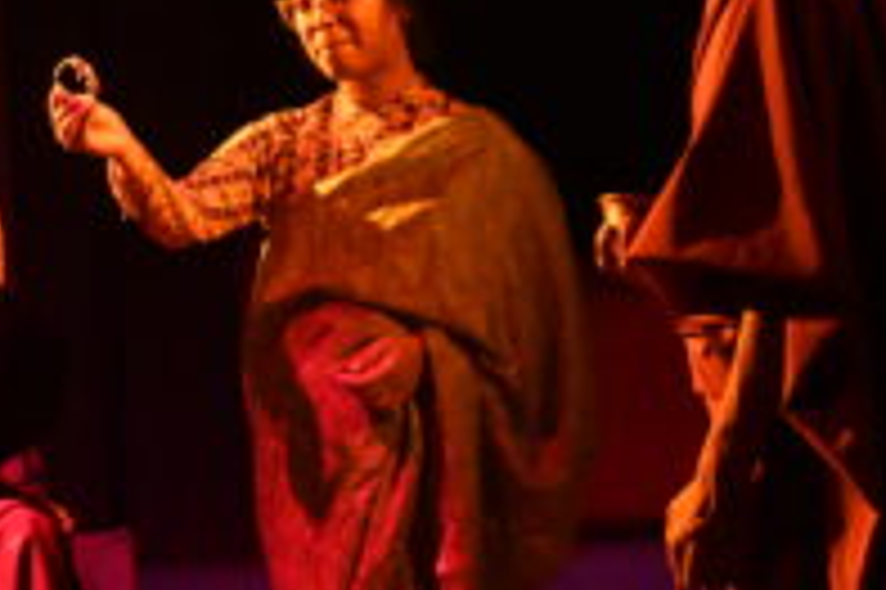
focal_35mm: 133
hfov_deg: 15.3
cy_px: 259
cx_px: 171
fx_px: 3277
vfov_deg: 10.3
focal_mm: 35
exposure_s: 1/60
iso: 7200
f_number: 5.3
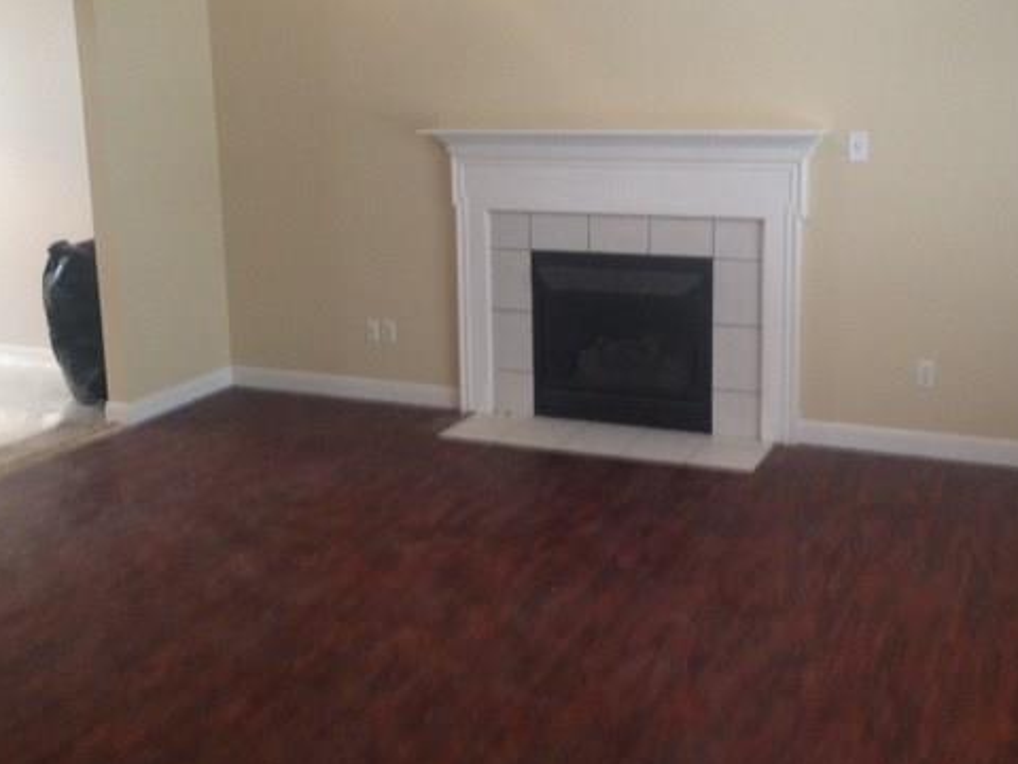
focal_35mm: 44
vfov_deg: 32.8
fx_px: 1294
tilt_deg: -12.3
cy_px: 299
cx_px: 534
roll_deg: +0.0
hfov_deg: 42.9
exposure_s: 1/20
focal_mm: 4.12
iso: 200
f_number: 2.4
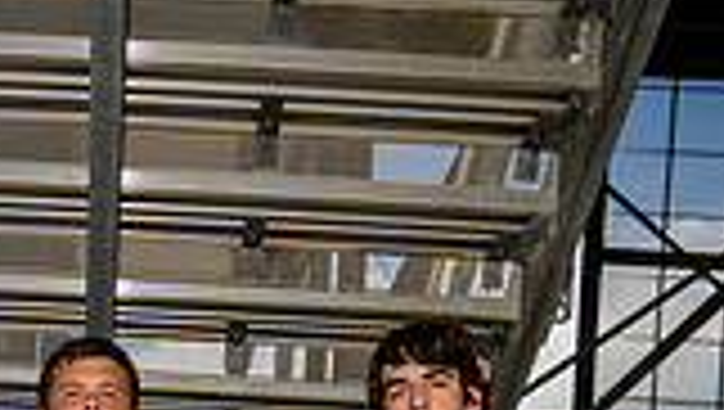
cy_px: 978
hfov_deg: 26.8
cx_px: 63
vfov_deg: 12.5
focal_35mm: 76
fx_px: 1461
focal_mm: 26
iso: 100
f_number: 7.1
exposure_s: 1/250
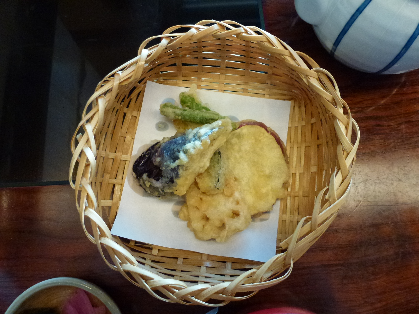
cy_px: 157
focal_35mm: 24
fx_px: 291
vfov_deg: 56.8
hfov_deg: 71.6
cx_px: 210
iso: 400
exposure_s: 1/50
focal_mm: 4.3
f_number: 3.3
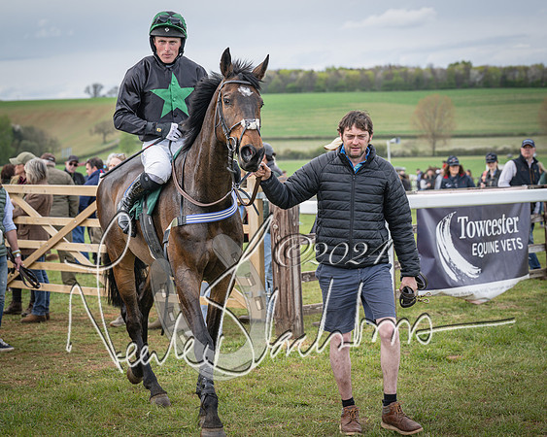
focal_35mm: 95
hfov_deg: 20.2
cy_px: 174
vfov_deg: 16.2
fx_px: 1535
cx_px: 235
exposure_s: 1/800
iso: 200
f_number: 4
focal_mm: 70
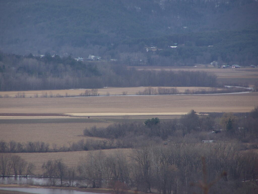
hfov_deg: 5.4
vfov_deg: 4.1
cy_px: 97
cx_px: 129
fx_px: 2735
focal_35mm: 367
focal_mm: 60.8
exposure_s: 1/500
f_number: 3.6
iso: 80
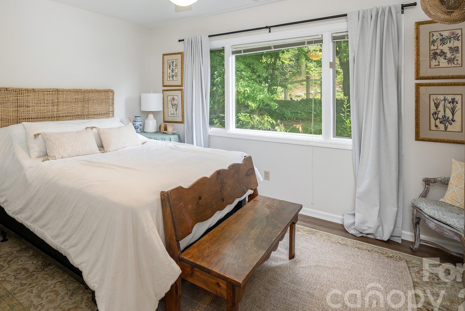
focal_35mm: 21
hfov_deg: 80.1
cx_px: 183
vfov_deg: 57.5
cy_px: 91
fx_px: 271
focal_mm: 14
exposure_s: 1/60
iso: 320
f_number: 7.1
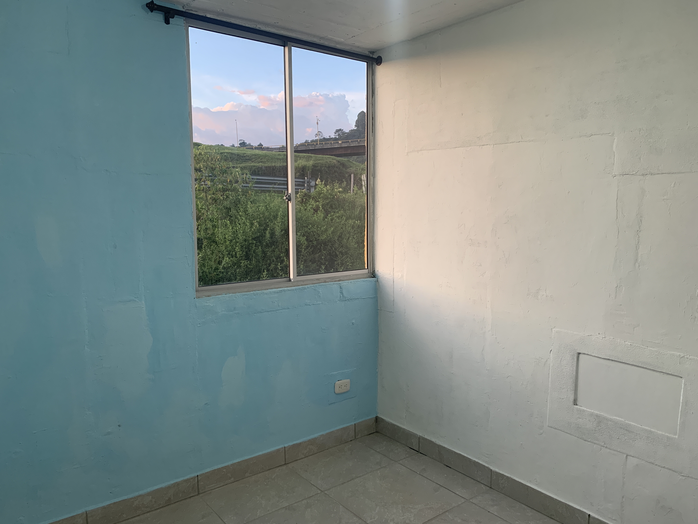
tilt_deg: -5.7
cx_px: 349
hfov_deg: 67.3
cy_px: 262
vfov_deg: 53.1
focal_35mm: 26
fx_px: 524
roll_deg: -1.1
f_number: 1.8
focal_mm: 4.25
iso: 100
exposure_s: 1/121
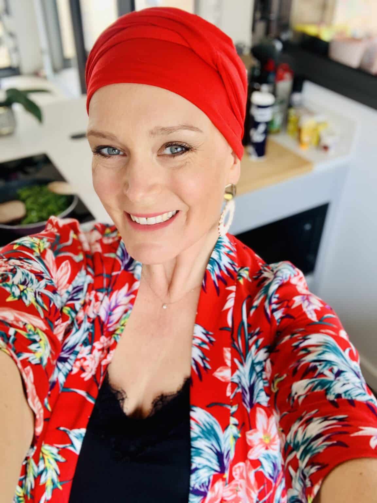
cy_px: 252
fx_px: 465
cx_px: 188
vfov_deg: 56.8
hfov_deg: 44.2
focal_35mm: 32
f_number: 2.2
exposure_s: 1/79
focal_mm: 2.87
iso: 64
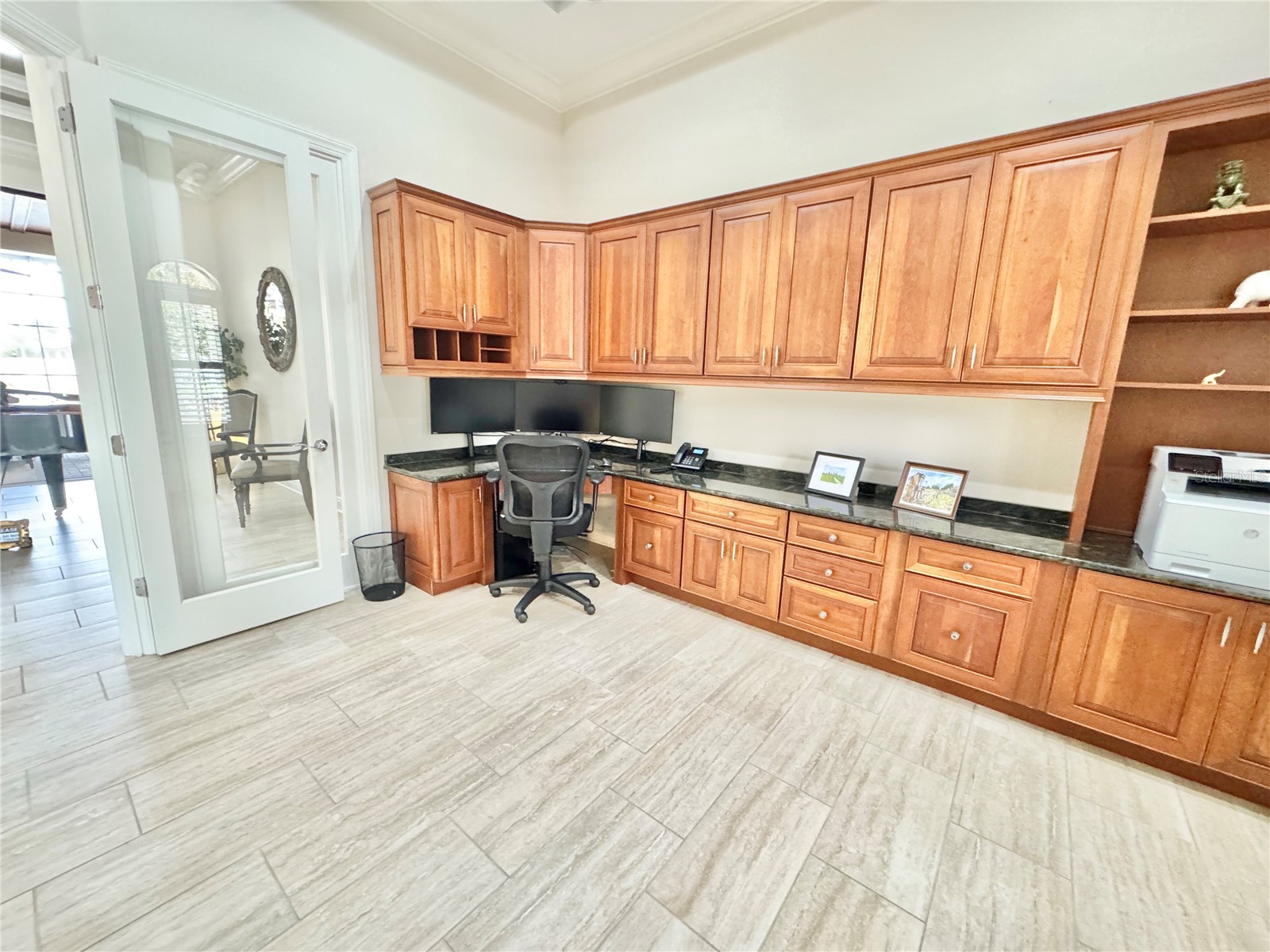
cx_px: 635
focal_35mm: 14
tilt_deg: -11.3
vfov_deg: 85.7
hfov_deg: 102.1
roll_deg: -1.5
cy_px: 476
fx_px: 514
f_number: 2.2
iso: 640
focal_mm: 2.22
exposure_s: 1/60
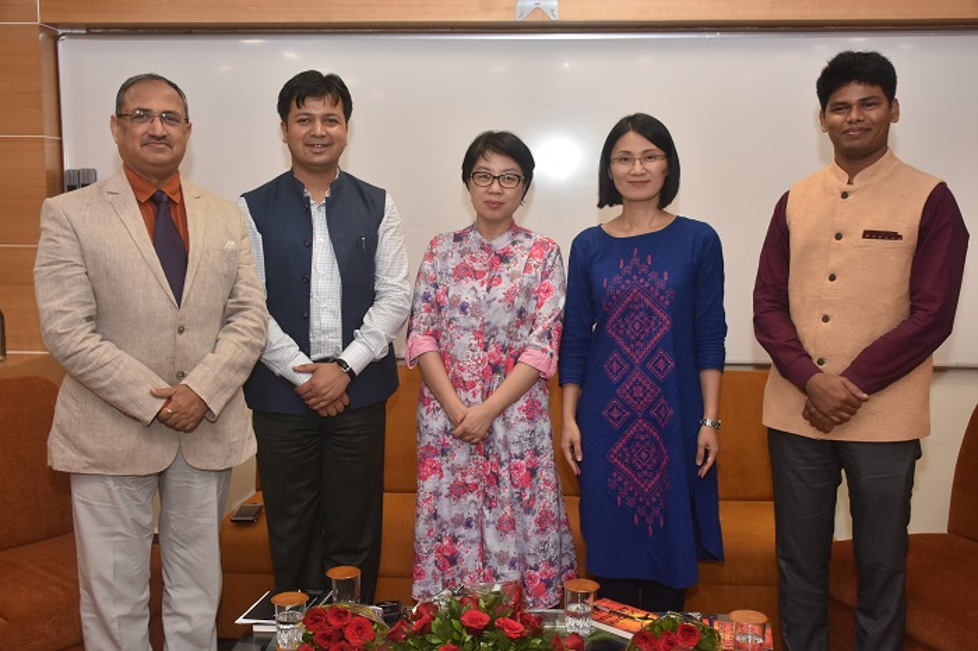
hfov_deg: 53.2
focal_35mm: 36
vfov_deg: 36.8
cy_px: 326
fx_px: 977
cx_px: 489
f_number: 5.6
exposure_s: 1/125
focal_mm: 24
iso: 800
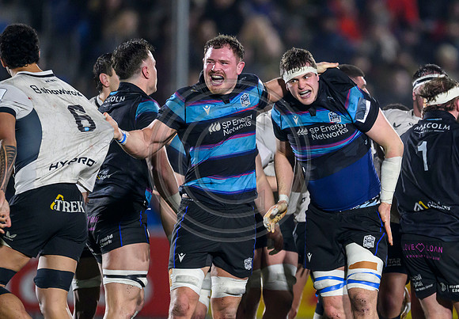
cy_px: 175
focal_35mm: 876
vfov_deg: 1.6
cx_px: 364
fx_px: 11311
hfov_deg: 2.3
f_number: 4
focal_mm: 560
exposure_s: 1/1250
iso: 5000
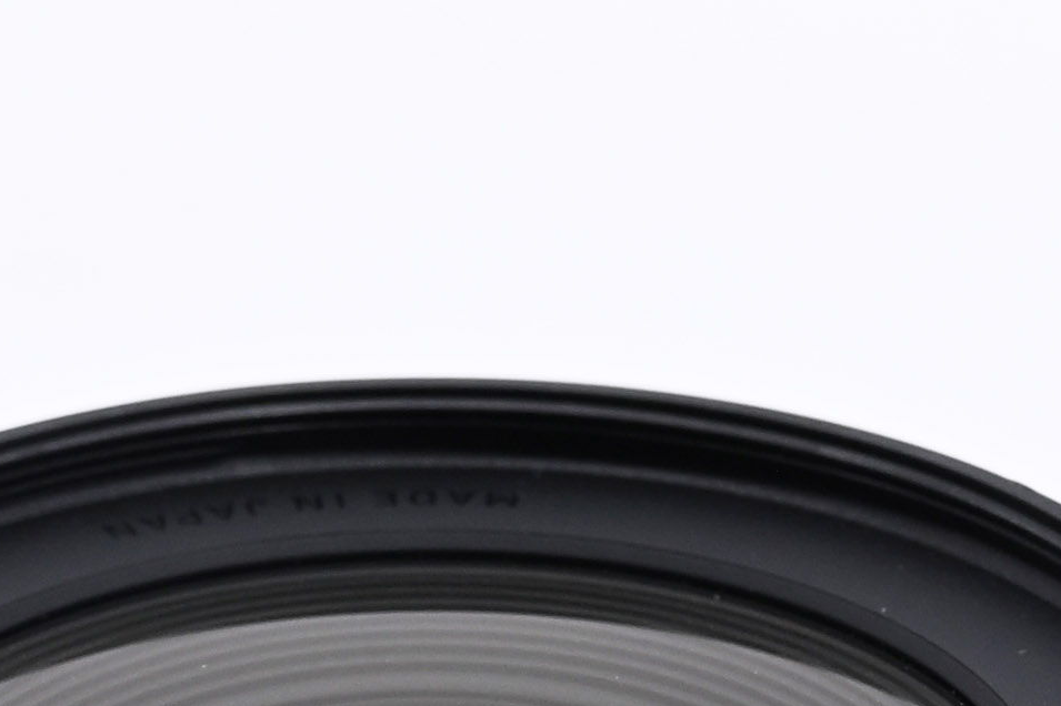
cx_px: 572
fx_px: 9840
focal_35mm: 334
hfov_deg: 6.2
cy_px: 958
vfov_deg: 4.1
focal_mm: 54
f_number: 9
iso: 500
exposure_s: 1/160
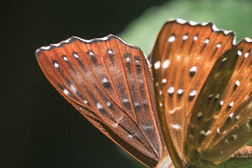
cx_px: 178
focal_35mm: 1390
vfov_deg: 1.0
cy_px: 159
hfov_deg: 1.5
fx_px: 9729
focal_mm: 150
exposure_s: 1/400
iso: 1000
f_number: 7.1
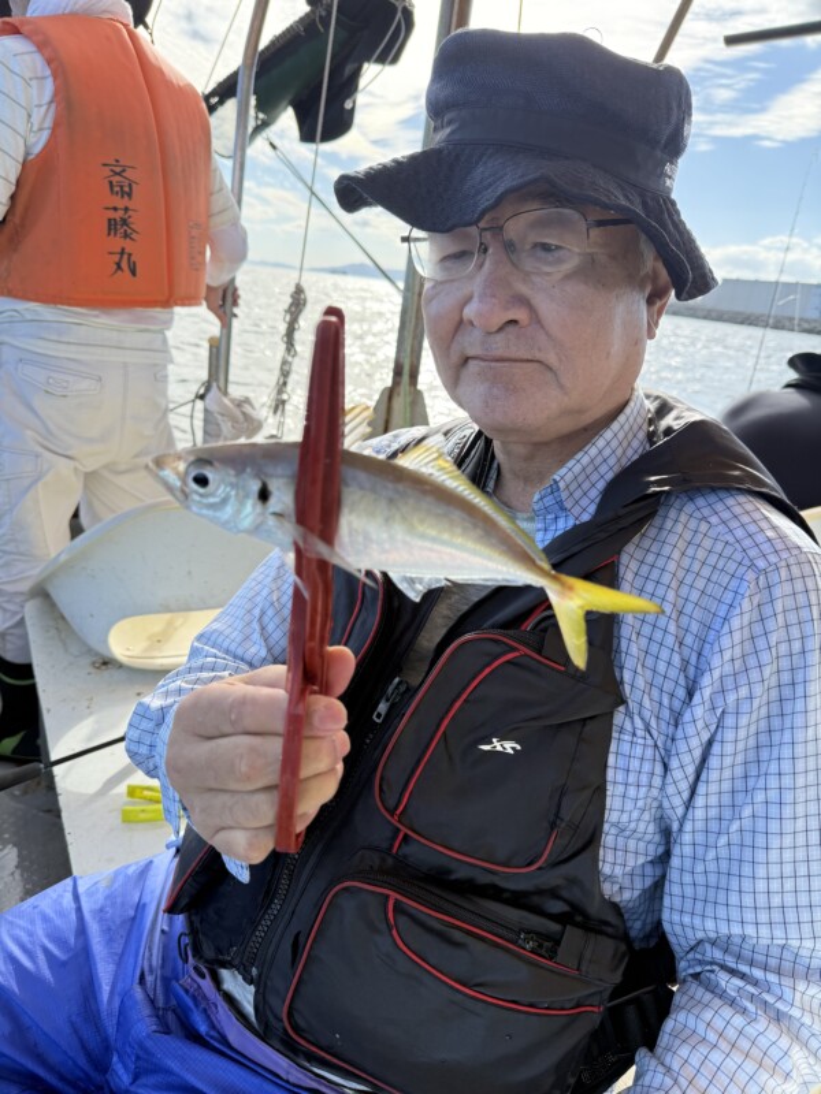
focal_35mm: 24
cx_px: 410
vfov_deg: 71.6
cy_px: 547
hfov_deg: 56.8
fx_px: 759
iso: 100
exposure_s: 1/1410
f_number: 1.78
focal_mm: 6.76
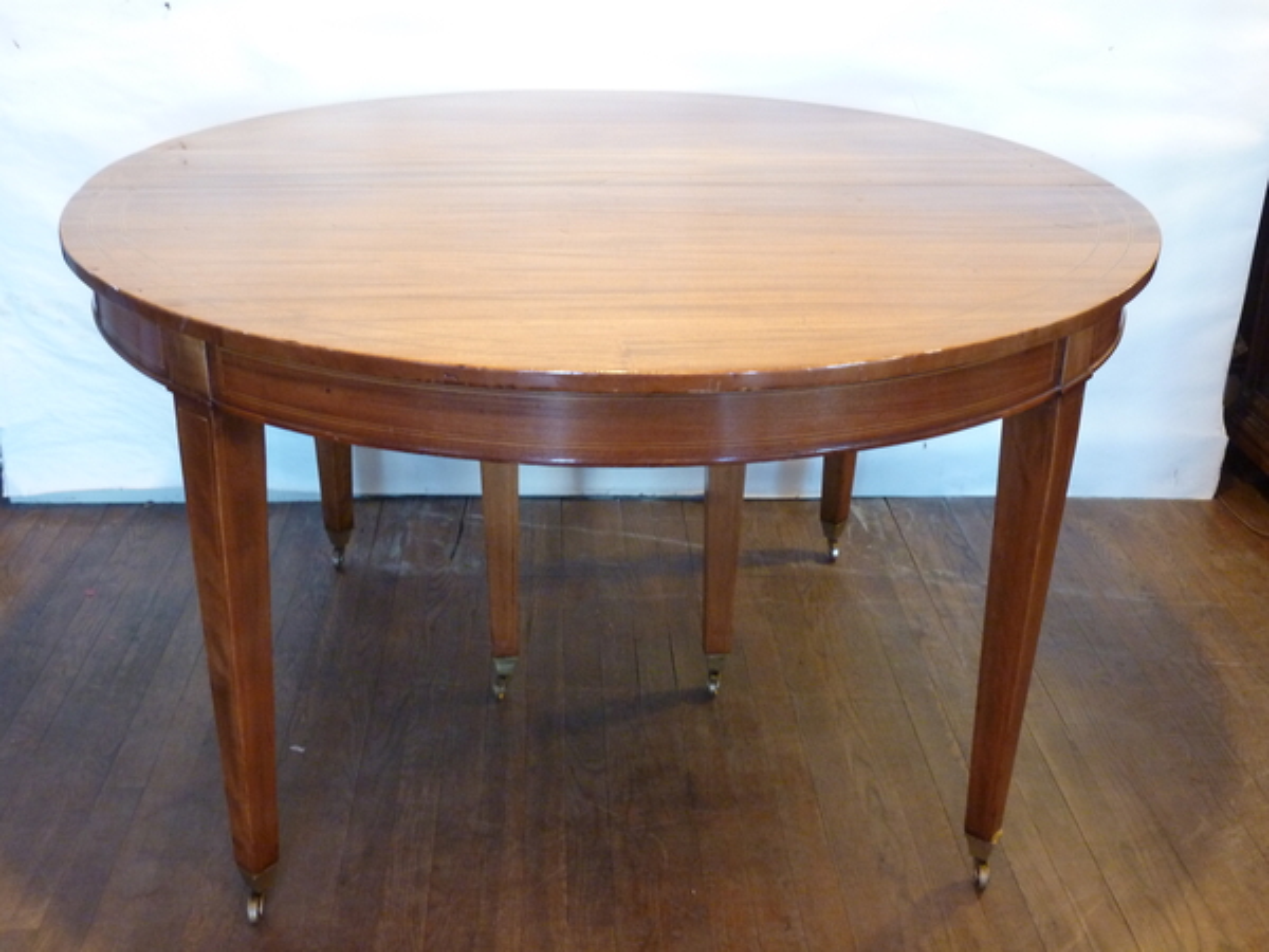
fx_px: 1466
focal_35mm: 40
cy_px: 476
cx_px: 634
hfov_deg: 46.8
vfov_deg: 36.0
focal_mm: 6.5
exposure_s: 1/8
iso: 400
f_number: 3.6
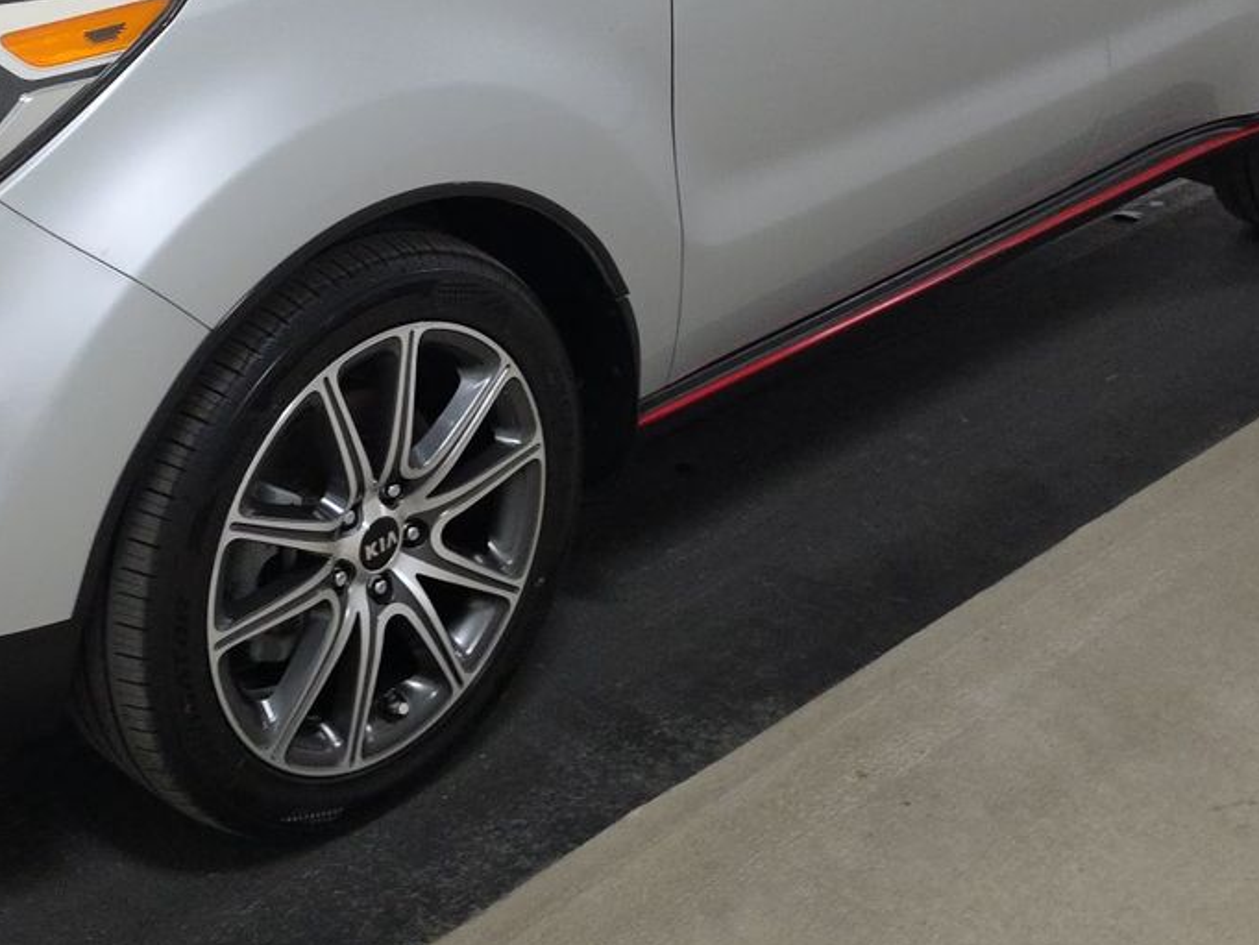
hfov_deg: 35.1
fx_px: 1964
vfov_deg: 26.2
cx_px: 379
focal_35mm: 54
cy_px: 96
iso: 269
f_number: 1.4
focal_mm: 6.5
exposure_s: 1/100
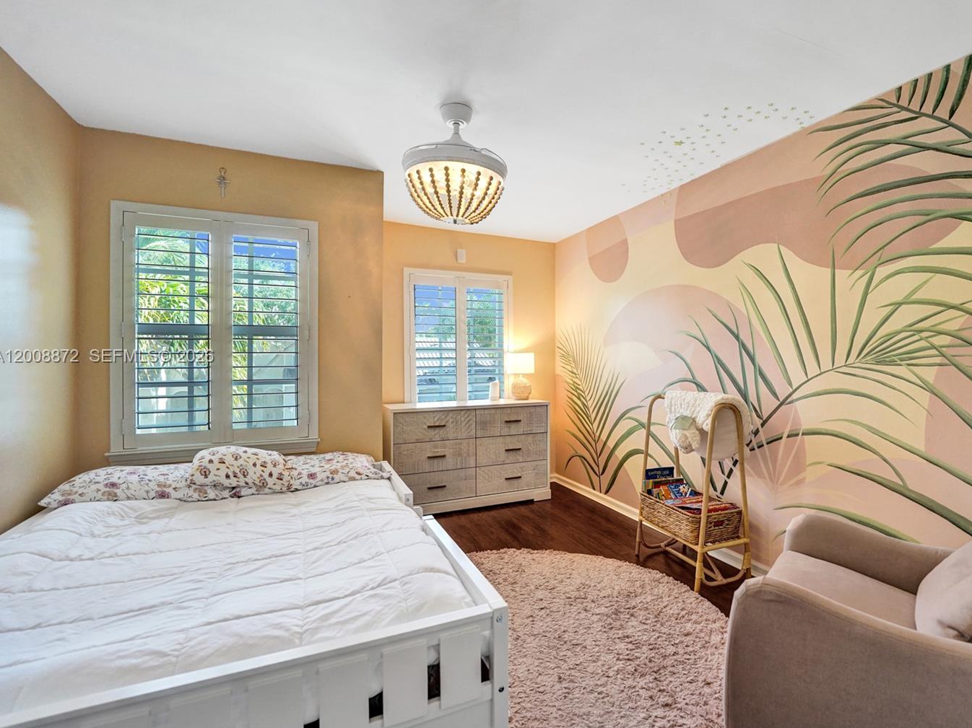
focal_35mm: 16
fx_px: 449
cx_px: 567
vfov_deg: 78.1
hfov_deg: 93.7
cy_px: 357
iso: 1250
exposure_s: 1/250
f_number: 3.2
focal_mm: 14
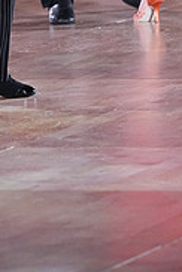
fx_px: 3890
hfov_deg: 2.7
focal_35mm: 515
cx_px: -72
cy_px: -158
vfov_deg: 4.0
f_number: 5
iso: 8000
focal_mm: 162
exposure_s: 1/400
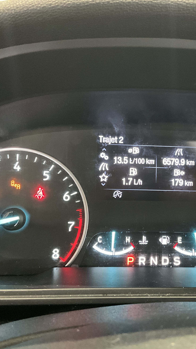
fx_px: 397
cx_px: 153
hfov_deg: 27.2
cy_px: 177
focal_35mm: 43
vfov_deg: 47.4
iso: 500
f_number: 1.8
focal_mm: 3
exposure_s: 1/30
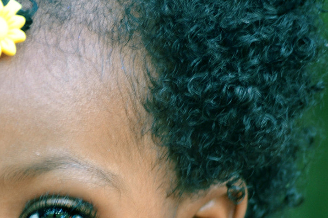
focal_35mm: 389
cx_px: 18
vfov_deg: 3.5
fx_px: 3543
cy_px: 215
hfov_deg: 5.3
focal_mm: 116
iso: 400
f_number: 4.8
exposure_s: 1/60
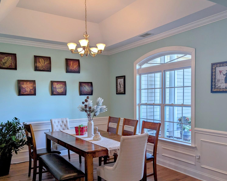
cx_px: 121
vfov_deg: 45.6
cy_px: 105
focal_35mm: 32
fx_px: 215
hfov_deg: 55.6
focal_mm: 6.81
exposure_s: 1/120
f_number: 1.85
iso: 63
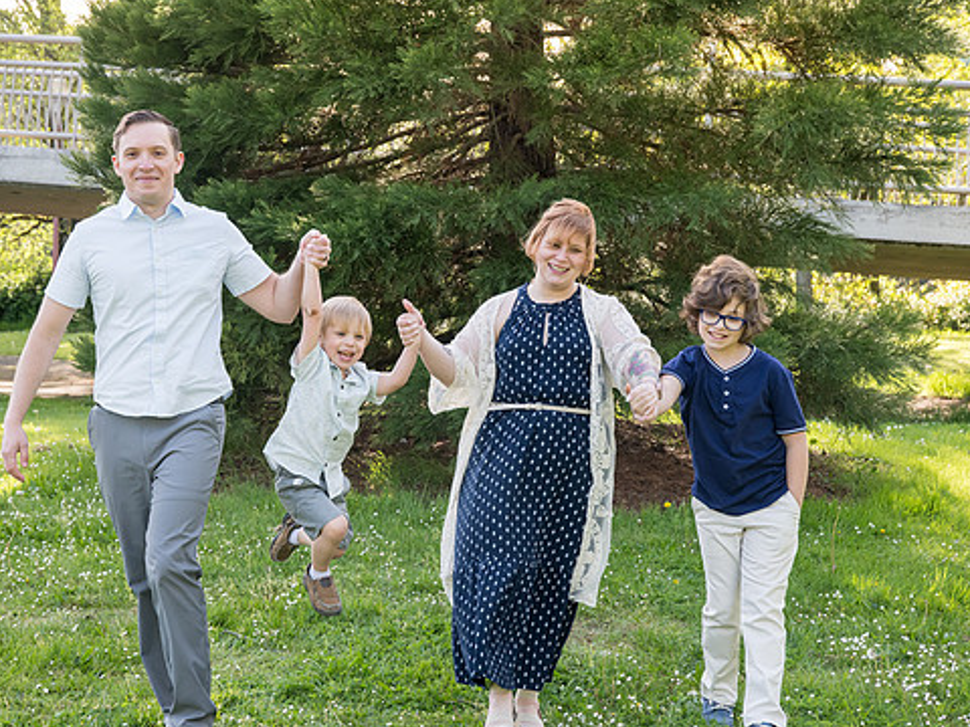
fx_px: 1905
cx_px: 350
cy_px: 383
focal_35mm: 68
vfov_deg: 21.6
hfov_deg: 28.4
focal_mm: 52
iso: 800
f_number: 5
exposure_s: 1/400
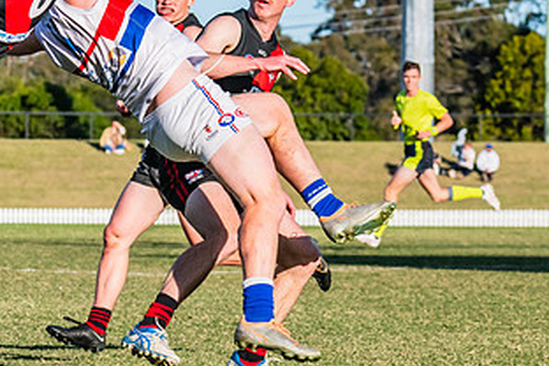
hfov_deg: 5.6
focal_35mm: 368
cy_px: 18
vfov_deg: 3.7
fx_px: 5612
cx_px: 129
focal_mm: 170
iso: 800
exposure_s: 1/1600
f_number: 10
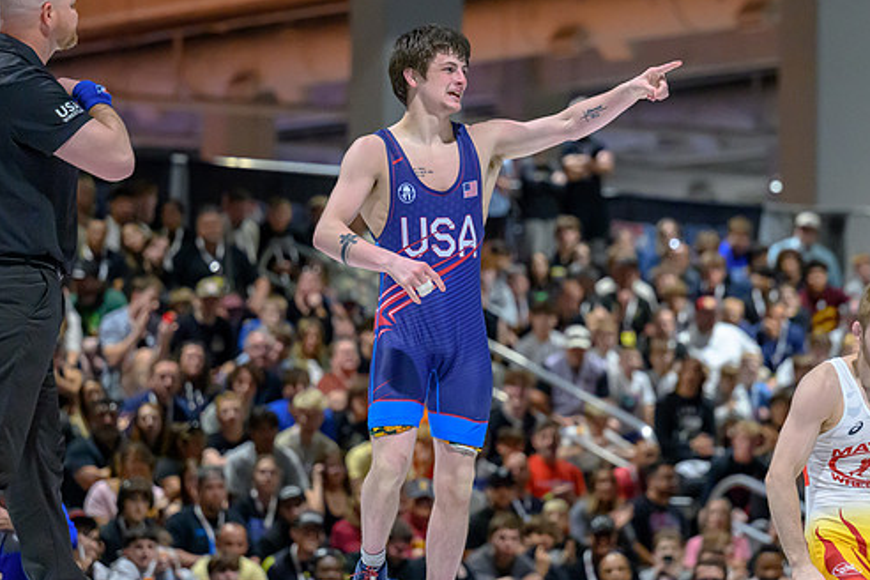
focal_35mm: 178
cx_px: 508
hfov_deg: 11.5
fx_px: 4301
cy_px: 265
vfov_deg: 7.7
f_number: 2.8
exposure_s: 1/640
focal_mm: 115
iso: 9000
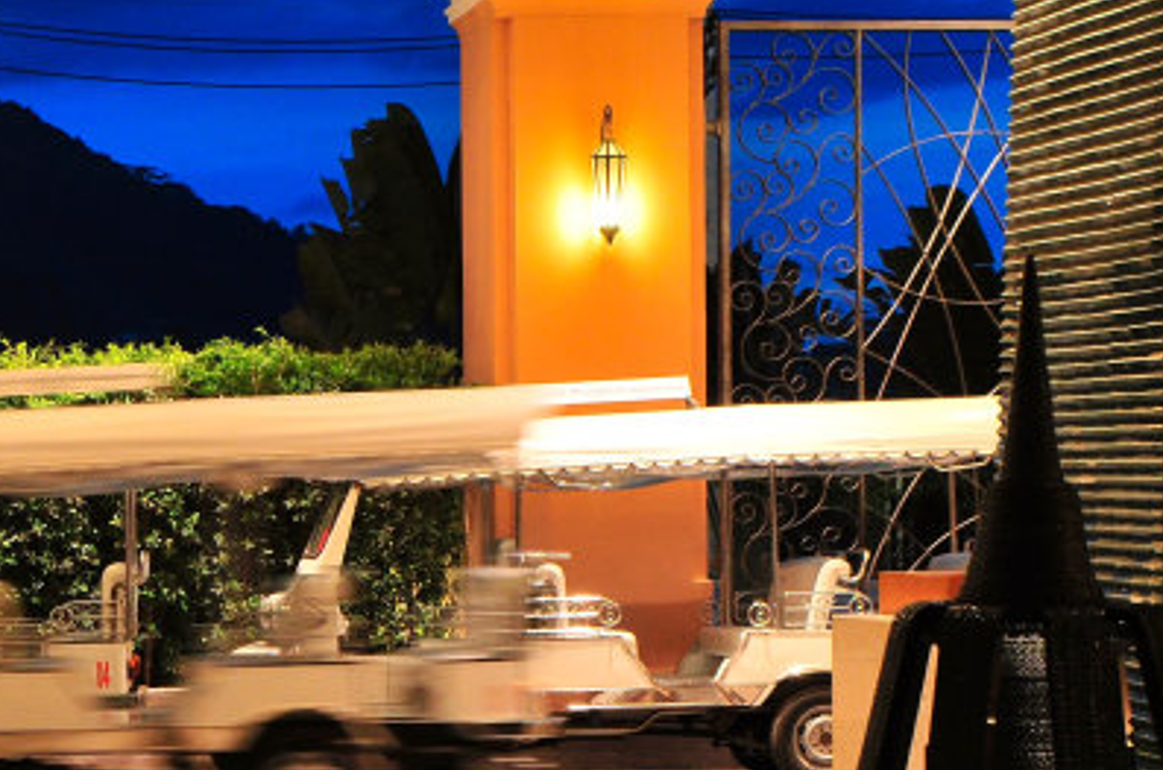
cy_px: 392
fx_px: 3620
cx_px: -185
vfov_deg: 12.1
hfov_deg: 17.5
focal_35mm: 112
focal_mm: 29
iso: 500
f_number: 8
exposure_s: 1/4
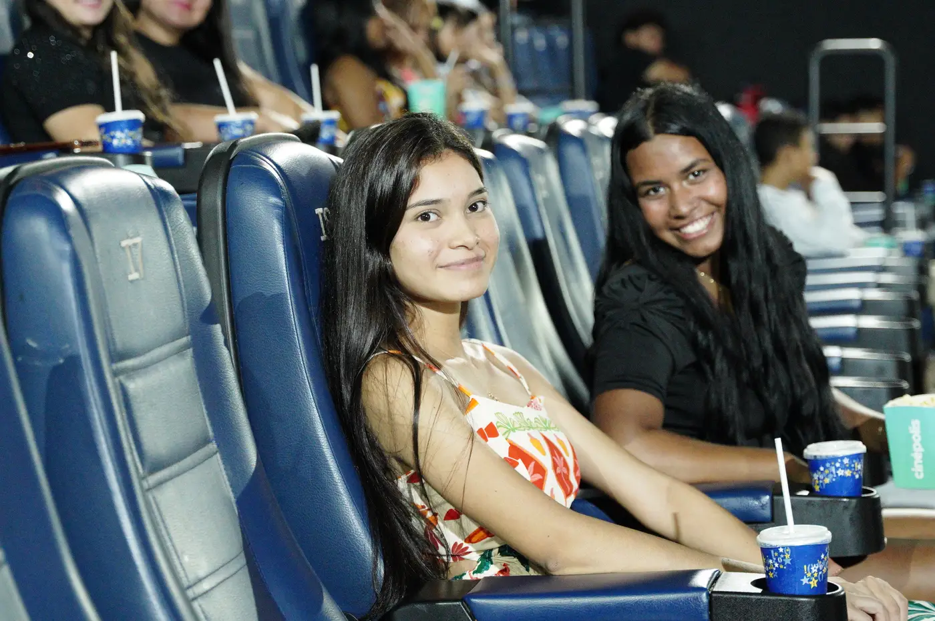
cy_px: 310
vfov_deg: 15.9
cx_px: 468
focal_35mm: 86
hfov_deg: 23.7
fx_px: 2232
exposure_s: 1/50
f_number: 2.8
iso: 8000
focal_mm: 57.5
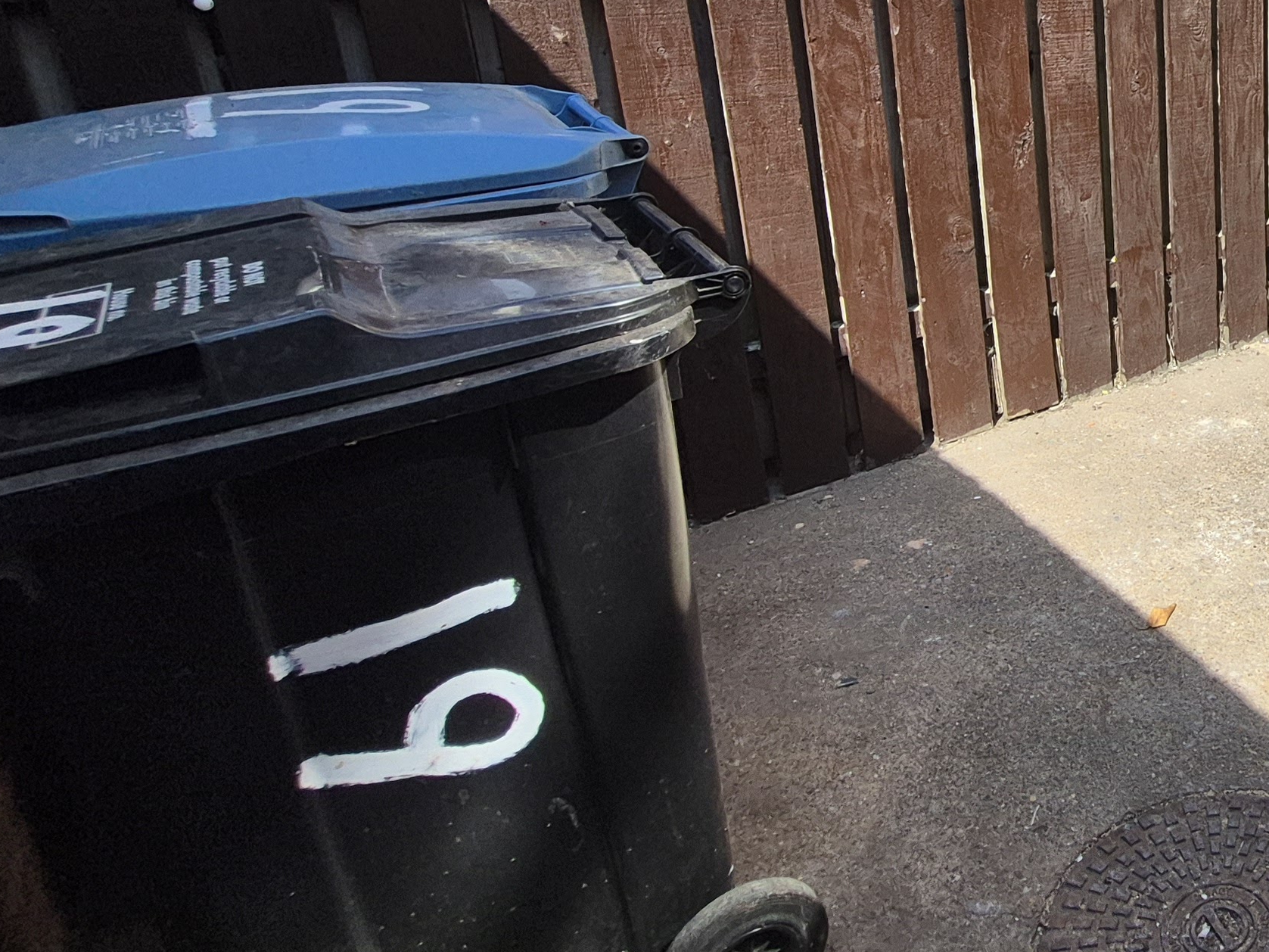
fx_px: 1137
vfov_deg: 43.8
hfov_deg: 45.2
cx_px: 1372
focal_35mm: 31
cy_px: 225
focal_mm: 1.74
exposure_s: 1/1072
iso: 50
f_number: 2.2
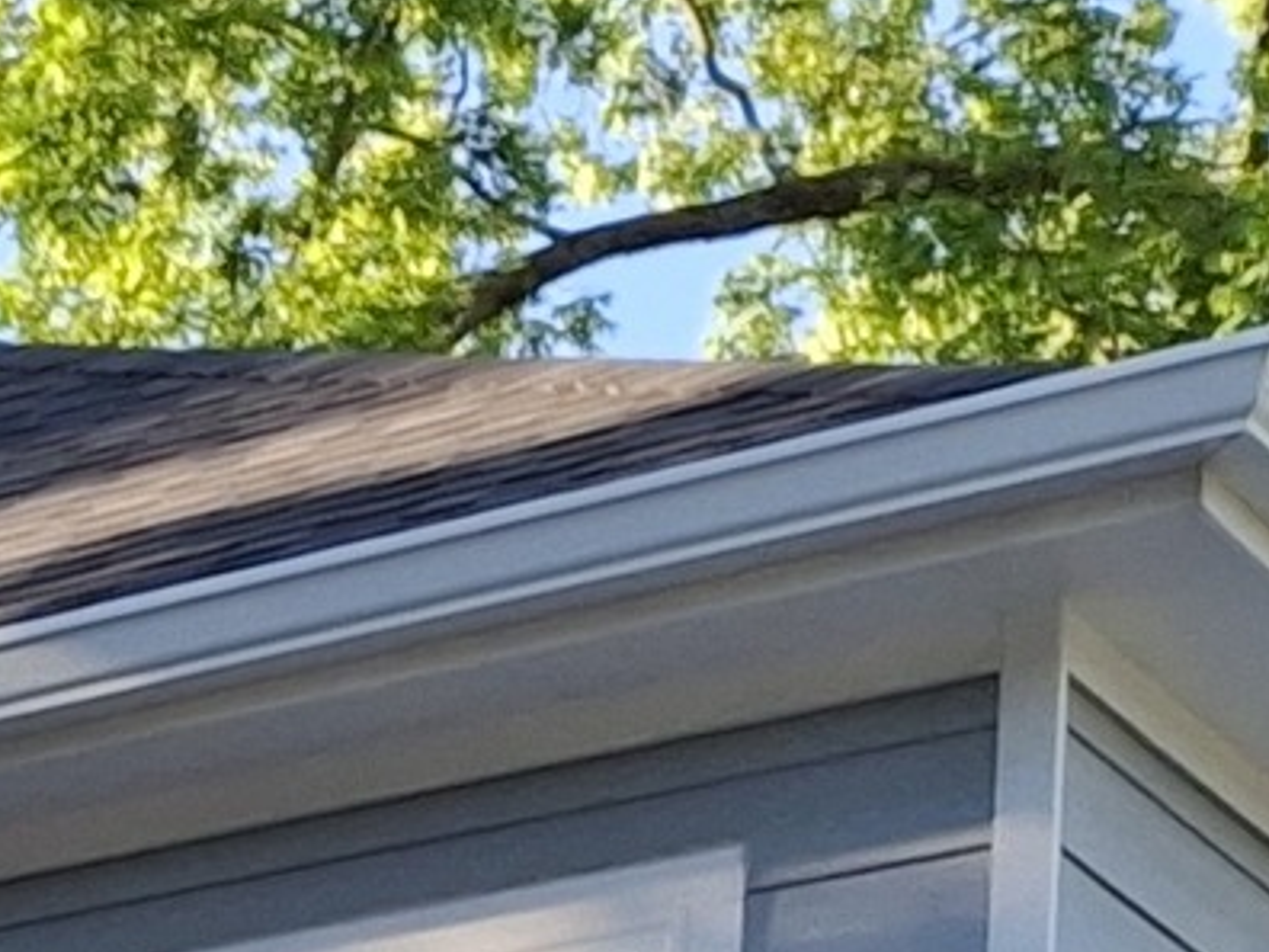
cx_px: -2211
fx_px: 7112
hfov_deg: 8.8
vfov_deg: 6.5
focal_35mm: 194
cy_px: 3555
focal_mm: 4.69
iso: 25
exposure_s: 1/325
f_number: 1.8
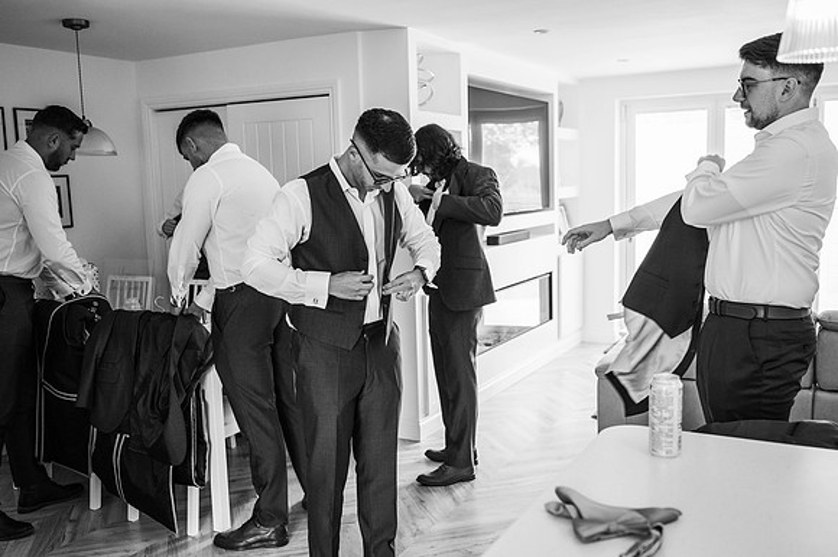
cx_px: 419
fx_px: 814
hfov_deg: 54.5
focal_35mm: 35
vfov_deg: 37.8
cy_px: 278
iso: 560
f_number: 2.8
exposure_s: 1/200
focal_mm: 35
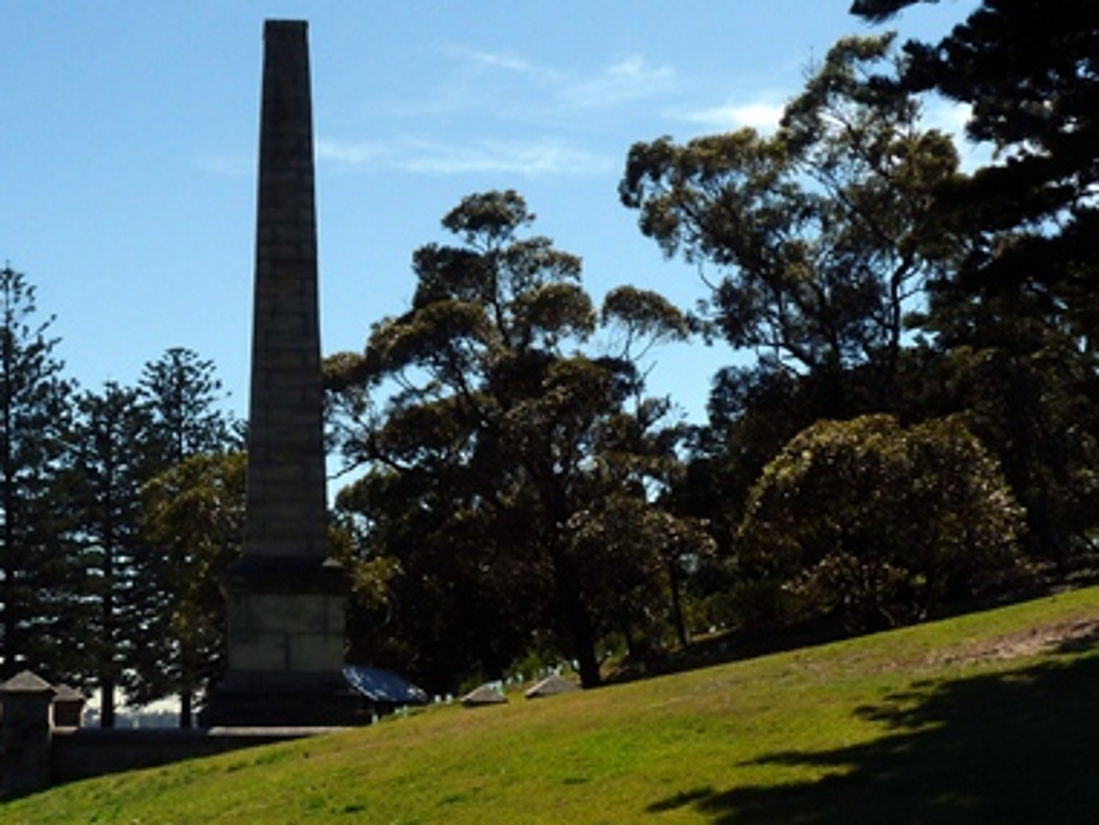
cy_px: 420
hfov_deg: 32.5
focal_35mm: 59
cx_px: 407
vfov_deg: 24.8
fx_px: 1874
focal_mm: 5.6
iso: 100
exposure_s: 1/500
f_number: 7.1
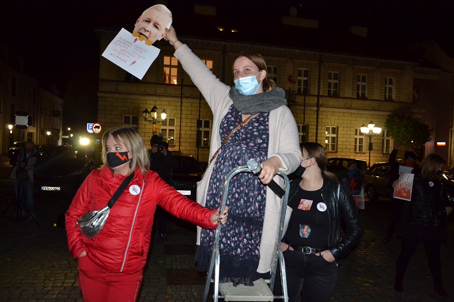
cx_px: 227
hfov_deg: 67.4
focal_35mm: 27
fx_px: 340
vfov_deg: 47.9
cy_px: 151
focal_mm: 18
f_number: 3.5
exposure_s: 1/60
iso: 1250
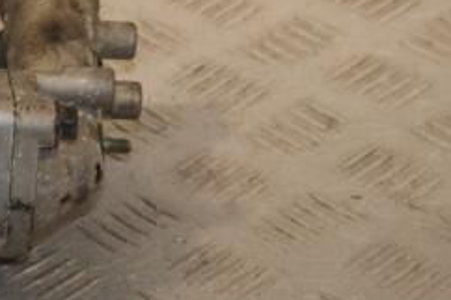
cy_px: 95
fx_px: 2892
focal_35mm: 231
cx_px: 30
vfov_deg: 5.9
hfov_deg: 8.9
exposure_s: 1/200
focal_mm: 62
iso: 800
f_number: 7.1
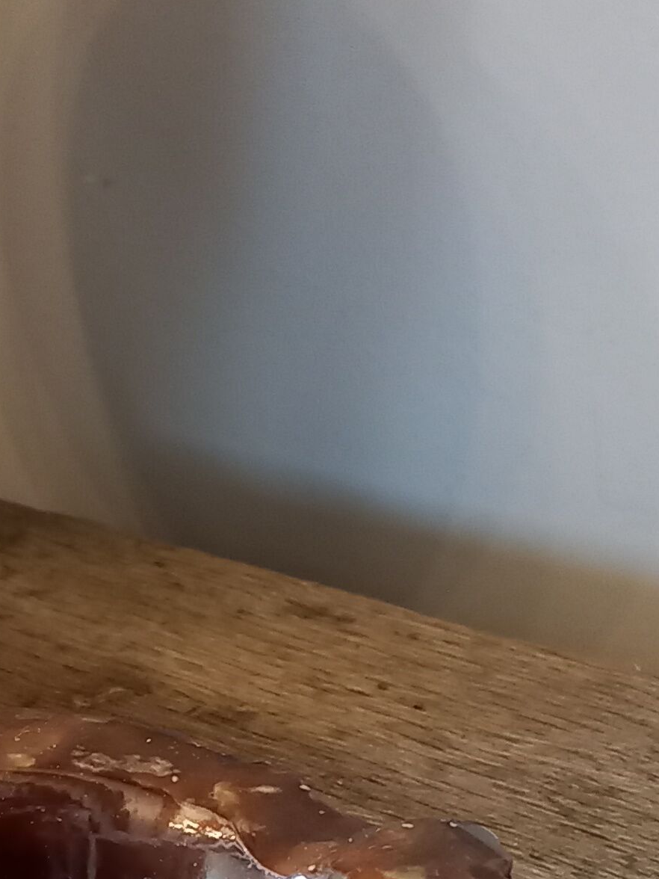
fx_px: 2158
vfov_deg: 22.2
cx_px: -13
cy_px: 868
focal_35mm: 85
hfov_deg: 17.0
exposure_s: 1/25
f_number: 1.8
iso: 640
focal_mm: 4.65
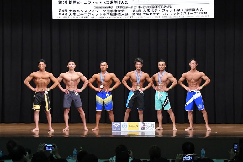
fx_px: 789
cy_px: 81
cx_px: 122
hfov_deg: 17.5
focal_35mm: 117
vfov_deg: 11.7
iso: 8000
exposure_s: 1/400
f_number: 5.6
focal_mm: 78
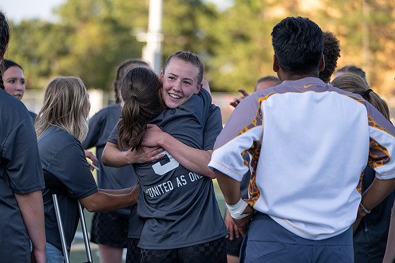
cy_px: 135
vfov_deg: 10.3
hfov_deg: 15.4
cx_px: 192
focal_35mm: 134
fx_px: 1465
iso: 320
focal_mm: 120
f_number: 2.8
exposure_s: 1/1250
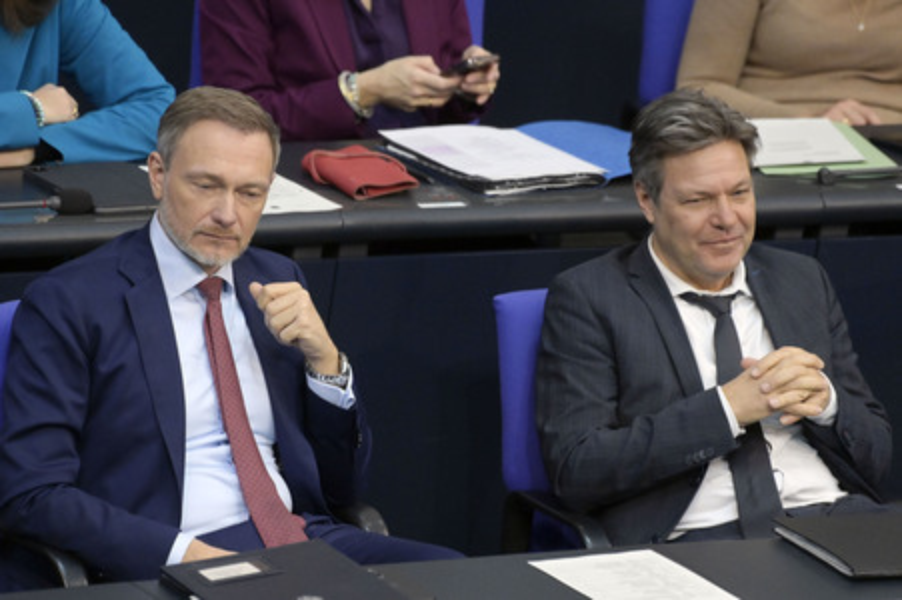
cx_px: 451
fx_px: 10015
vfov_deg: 3.4
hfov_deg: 5.2
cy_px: 300
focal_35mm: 400
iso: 10000
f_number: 5.6
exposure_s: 1/400
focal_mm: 400
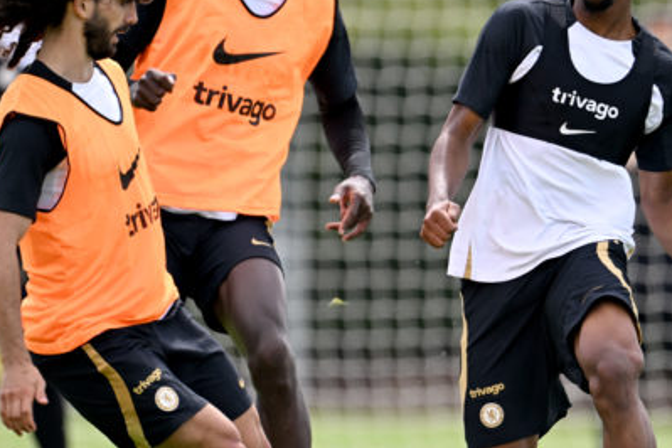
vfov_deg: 1.8
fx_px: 14018
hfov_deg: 2.7
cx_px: 369
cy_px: 236
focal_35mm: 751
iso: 200
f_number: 2.8
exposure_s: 1/2000
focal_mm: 400
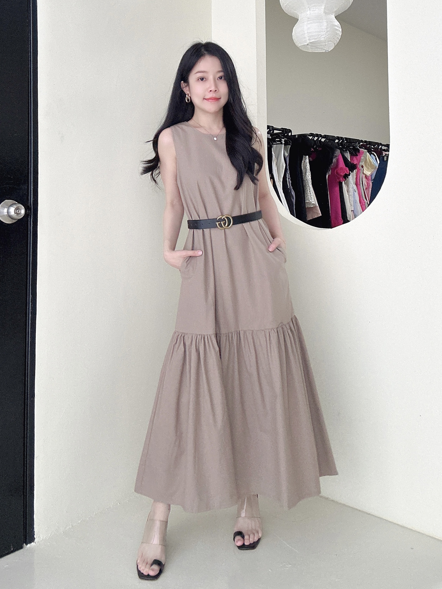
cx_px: 221
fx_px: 392
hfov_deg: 58.9
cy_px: 294
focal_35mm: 23
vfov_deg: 73.9
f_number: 1.9
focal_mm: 2.69
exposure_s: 1/60
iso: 100
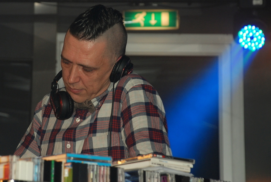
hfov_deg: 13.7
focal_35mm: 150
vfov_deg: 9.2
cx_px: 136
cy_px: 91
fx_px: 1132
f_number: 5.6
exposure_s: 1/60
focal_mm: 100
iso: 320
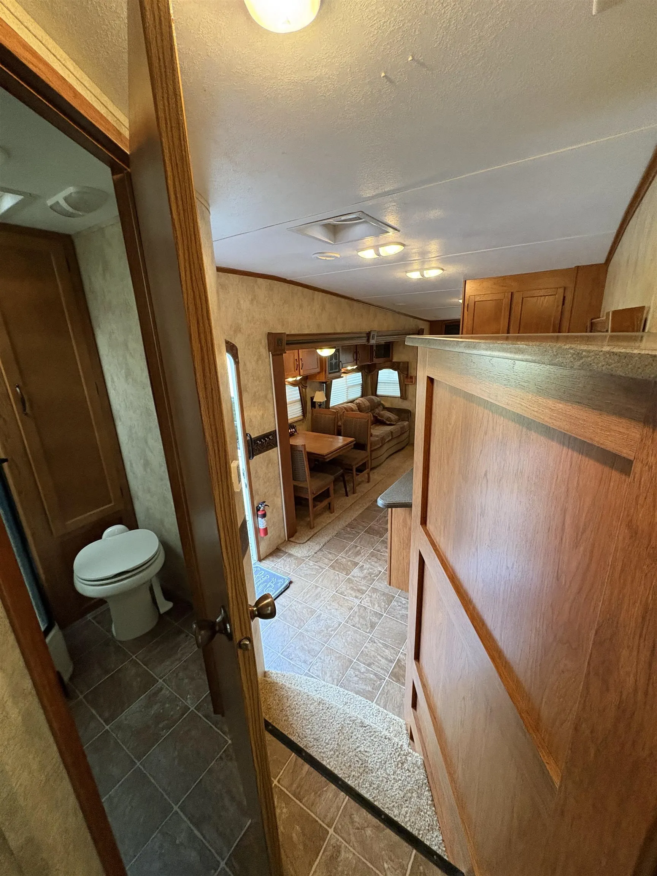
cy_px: 438
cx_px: 328
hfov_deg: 85.7
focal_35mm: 14
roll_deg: +2.2
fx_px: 354
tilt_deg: -16.4
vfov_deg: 102.1
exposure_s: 1/60
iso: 500
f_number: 2.2
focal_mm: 2.22
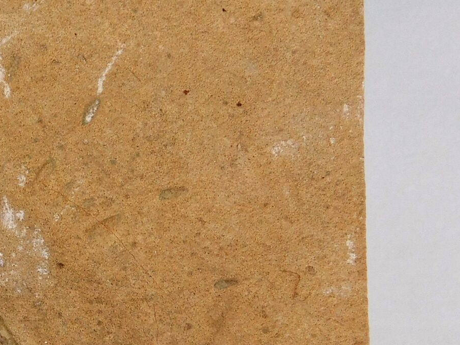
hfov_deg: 16.6
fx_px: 1502
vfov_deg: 13.0
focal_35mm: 113
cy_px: 292
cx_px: -117
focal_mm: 7.1
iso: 125
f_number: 3.6
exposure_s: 1/400
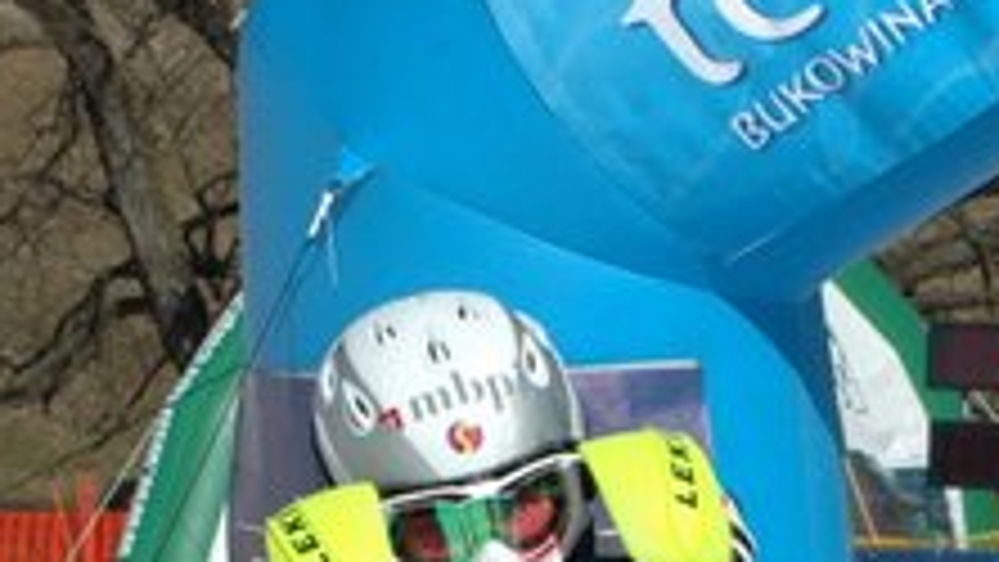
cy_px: 928
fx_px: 8373
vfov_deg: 3.8
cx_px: 414
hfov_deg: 6.8
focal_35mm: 316
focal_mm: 70
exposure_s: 1/500
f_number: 11
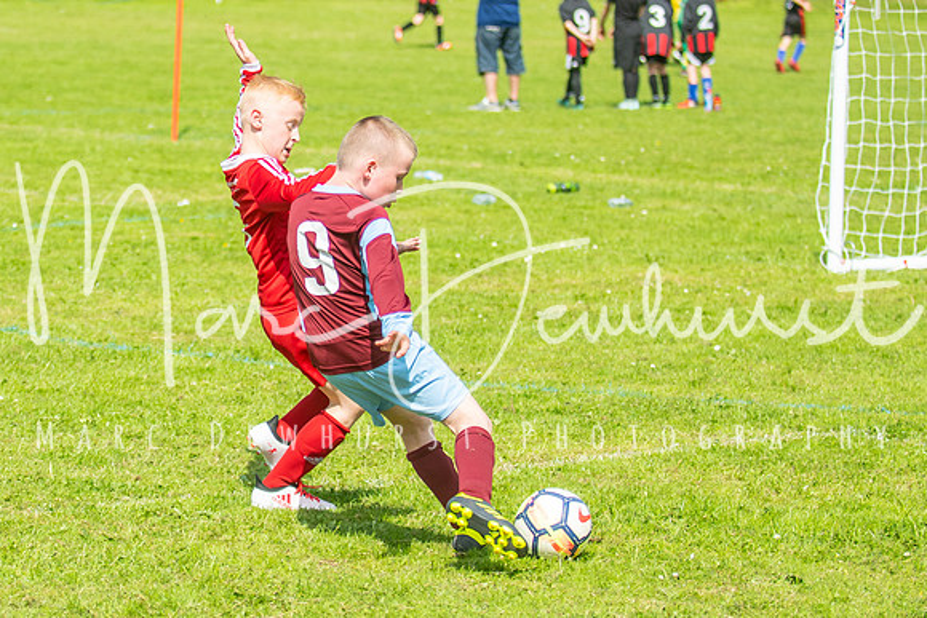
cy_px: 247
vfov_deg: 7.9
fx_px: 4499
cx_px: 222
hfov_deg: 11.7
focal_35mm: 175
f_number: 3.2
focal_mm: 75
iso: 250
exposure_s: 1/3200
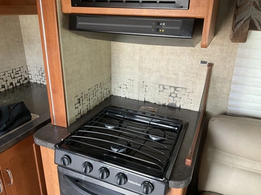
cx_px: 130
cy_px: 98
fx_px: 219
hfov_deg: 61.7
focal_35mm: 29
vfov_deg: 48.2
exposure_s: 1/60
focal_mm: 3
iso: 80
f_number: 1.8
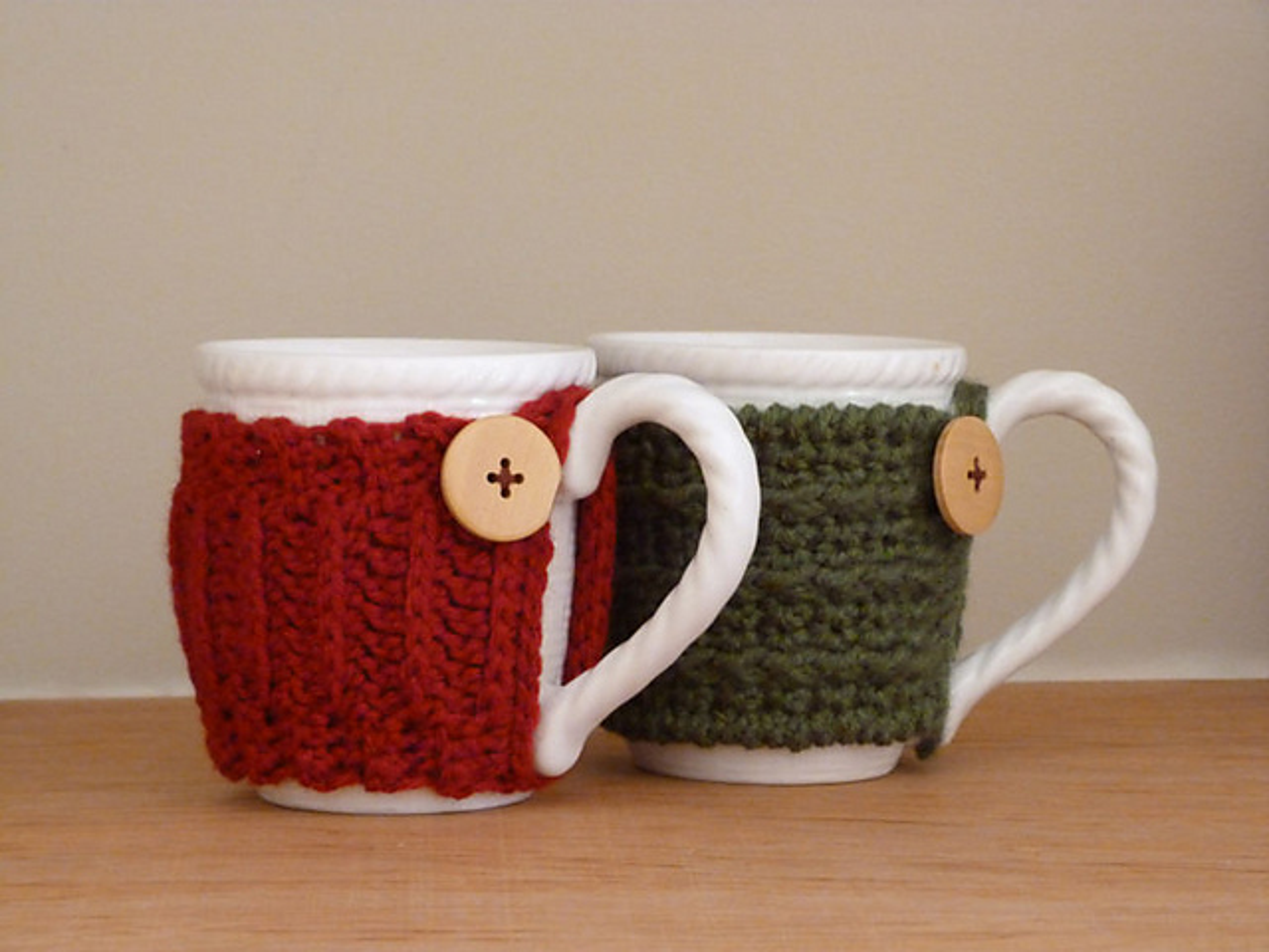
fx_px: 4252
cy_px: 476
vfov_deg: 12.8
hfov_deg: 17.0
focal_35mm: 116
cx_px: 634
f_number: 3.5
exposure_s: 1/60
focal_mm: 20.8
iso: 800
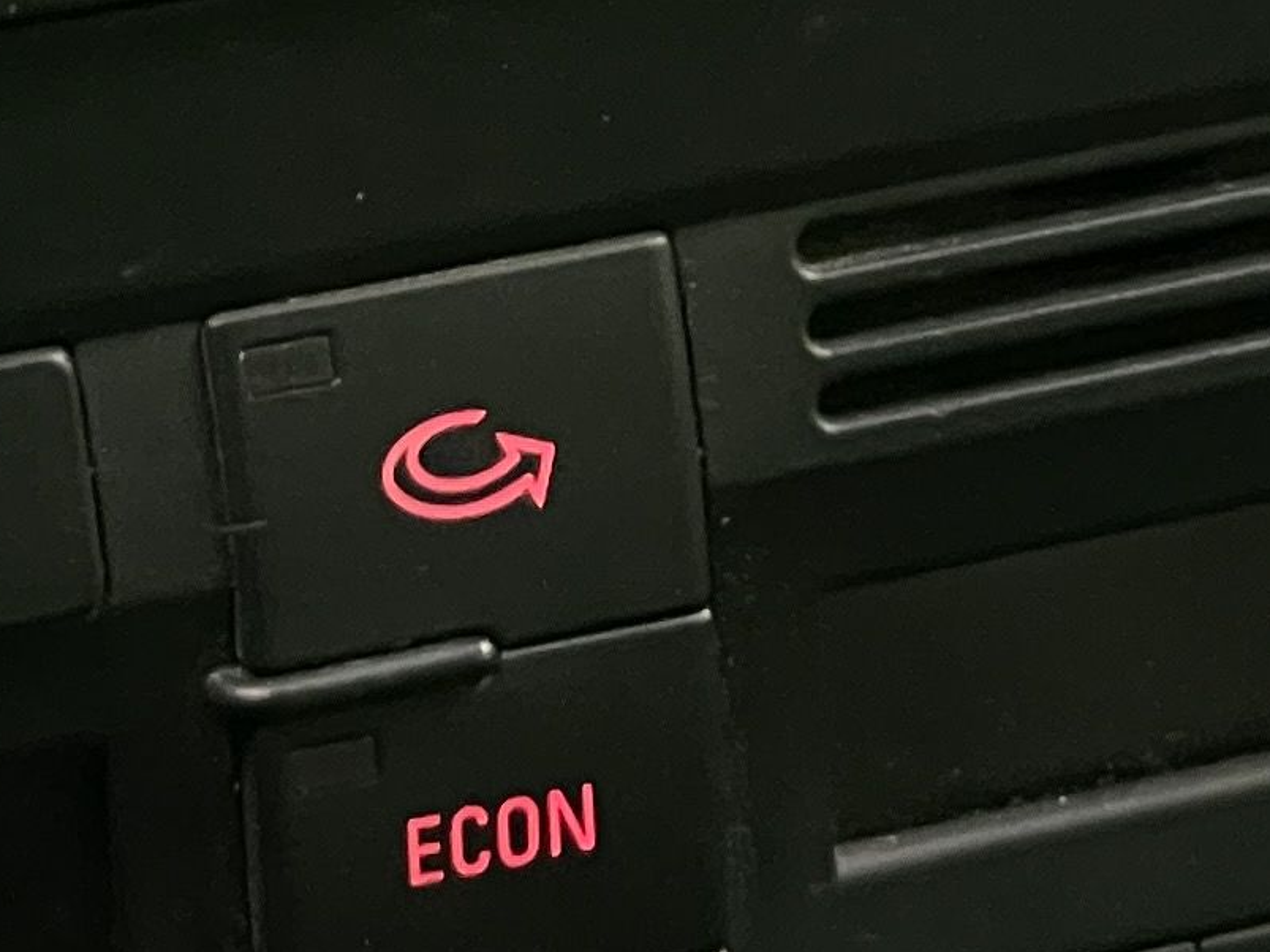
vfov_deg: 5.7
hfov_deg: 7.6
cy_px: -244
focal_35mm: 261
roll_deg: -4.2
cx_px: 1140
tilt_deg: -31.0
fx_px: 9574
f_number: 2
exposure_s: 1/33
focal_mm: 6
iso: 640
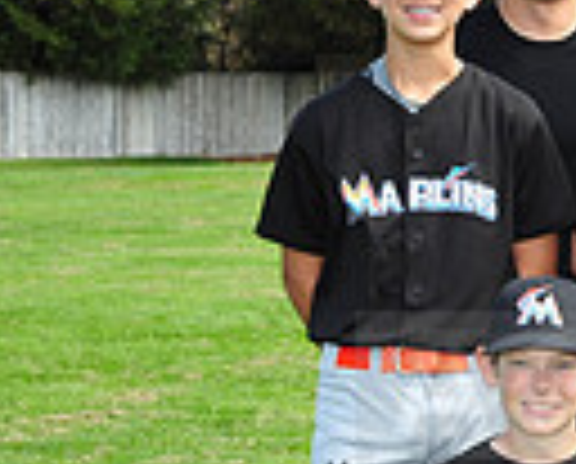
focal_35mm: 212
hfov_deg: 8.6
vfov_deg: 7.3
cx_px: 1112
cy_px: 369
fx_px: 3622
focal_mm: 50
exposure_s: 1/320
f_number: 6.3
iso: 250
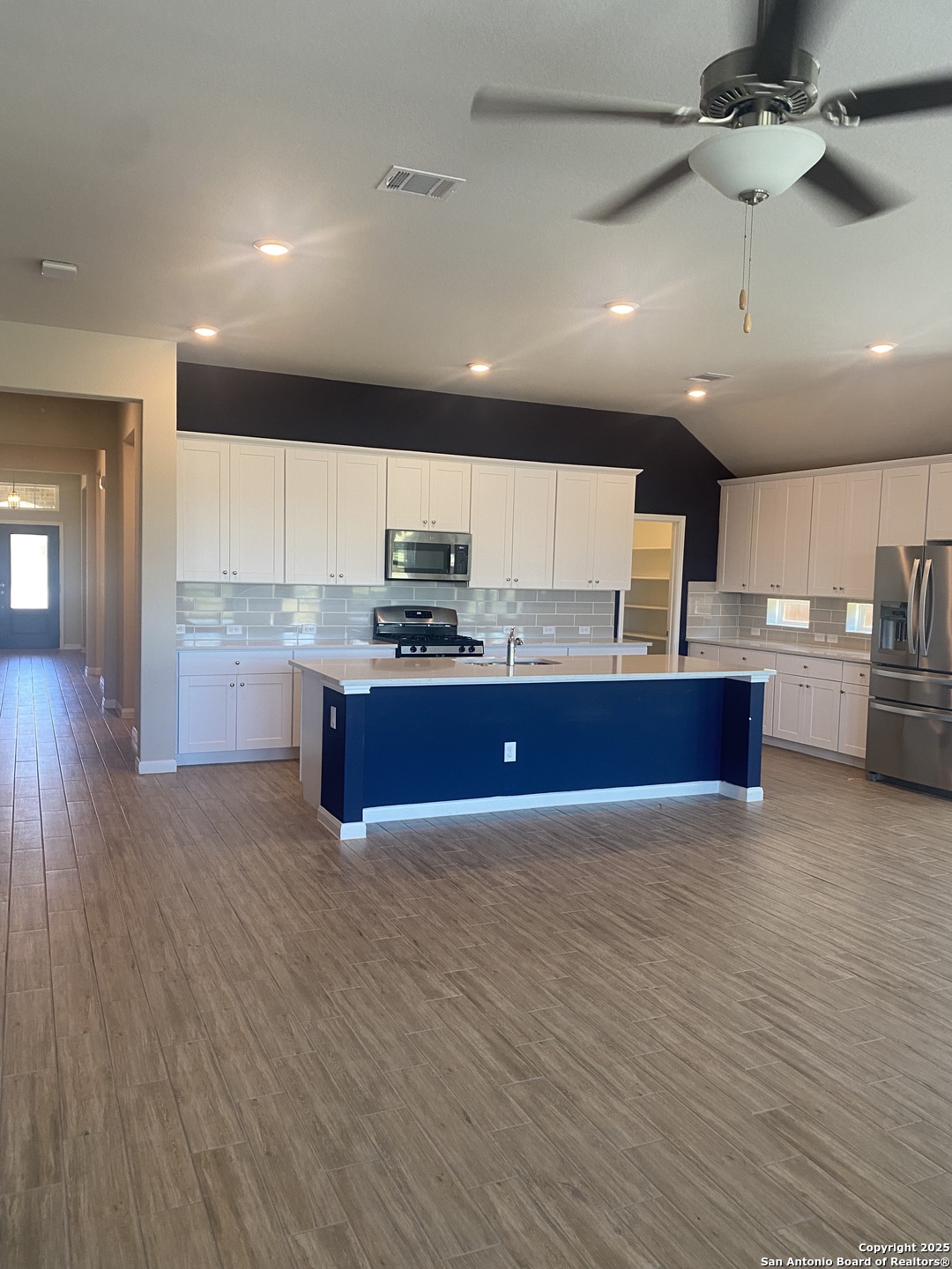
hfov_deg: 53.1
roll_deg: -1.4
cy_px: 634
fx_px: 953
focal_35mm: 26
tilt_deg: -4.0
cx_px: 476
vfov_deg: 67.3
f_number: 1.8
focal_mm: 4.25
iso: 80
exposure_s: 1/60
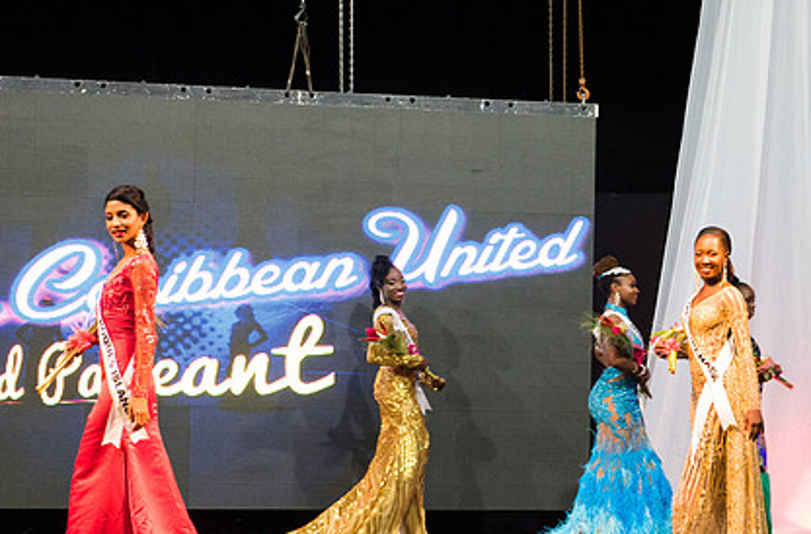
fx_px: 2357
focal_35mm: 105
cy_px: 338
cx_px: 627
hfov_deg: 19.4
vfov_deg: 12.9
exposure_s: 1/160
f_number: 5
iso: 4000
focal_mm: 62
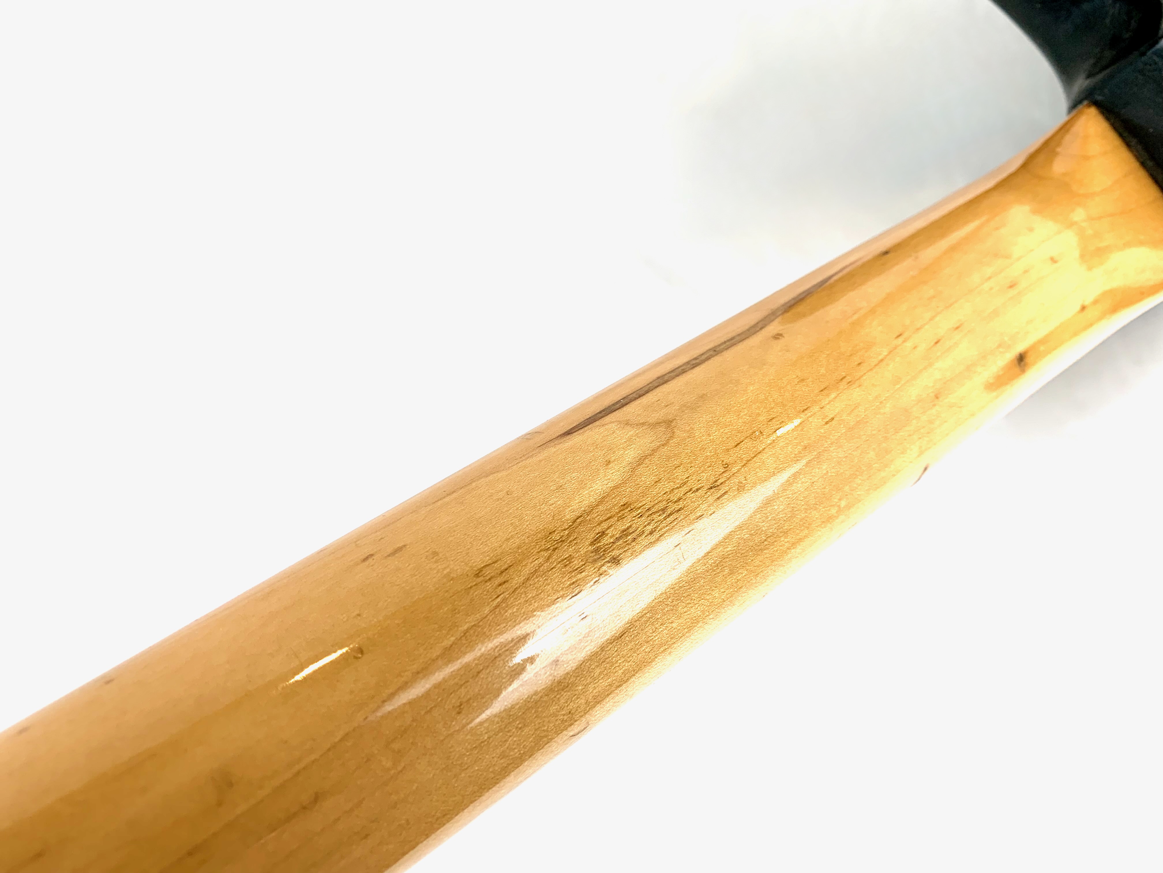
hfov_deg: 67.3
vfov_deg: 53.1
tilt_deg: -76.0
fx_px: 874
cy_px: 436
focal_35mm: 26
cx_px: 582
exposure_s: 1/100
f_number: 1.8
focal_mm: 4.25
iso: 32
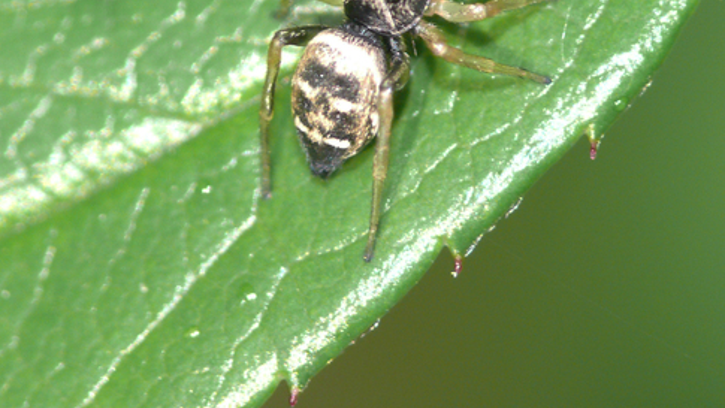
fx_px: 15478
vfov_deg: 1.5
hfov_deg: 2.7
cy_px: -31
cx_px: 231
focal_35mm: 805
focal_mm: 88.8
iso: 200
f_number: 6.3
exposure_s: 1/500
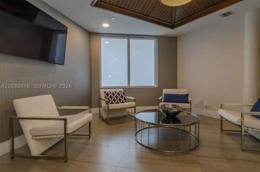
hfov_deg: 90.1
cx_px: 130
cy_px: 86
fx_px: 130
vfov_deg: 67.2
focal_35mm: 18
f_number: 9
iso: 100
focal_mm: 12
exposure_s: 1/2
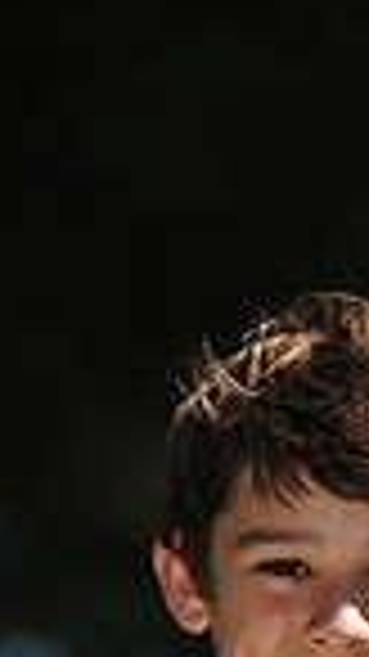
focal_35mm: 833
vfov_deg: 2.6
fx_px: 14506
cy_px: 1134
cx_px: 315
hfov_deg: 1.5
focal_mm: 200
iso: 400
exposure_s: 1/2500
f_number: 4.5
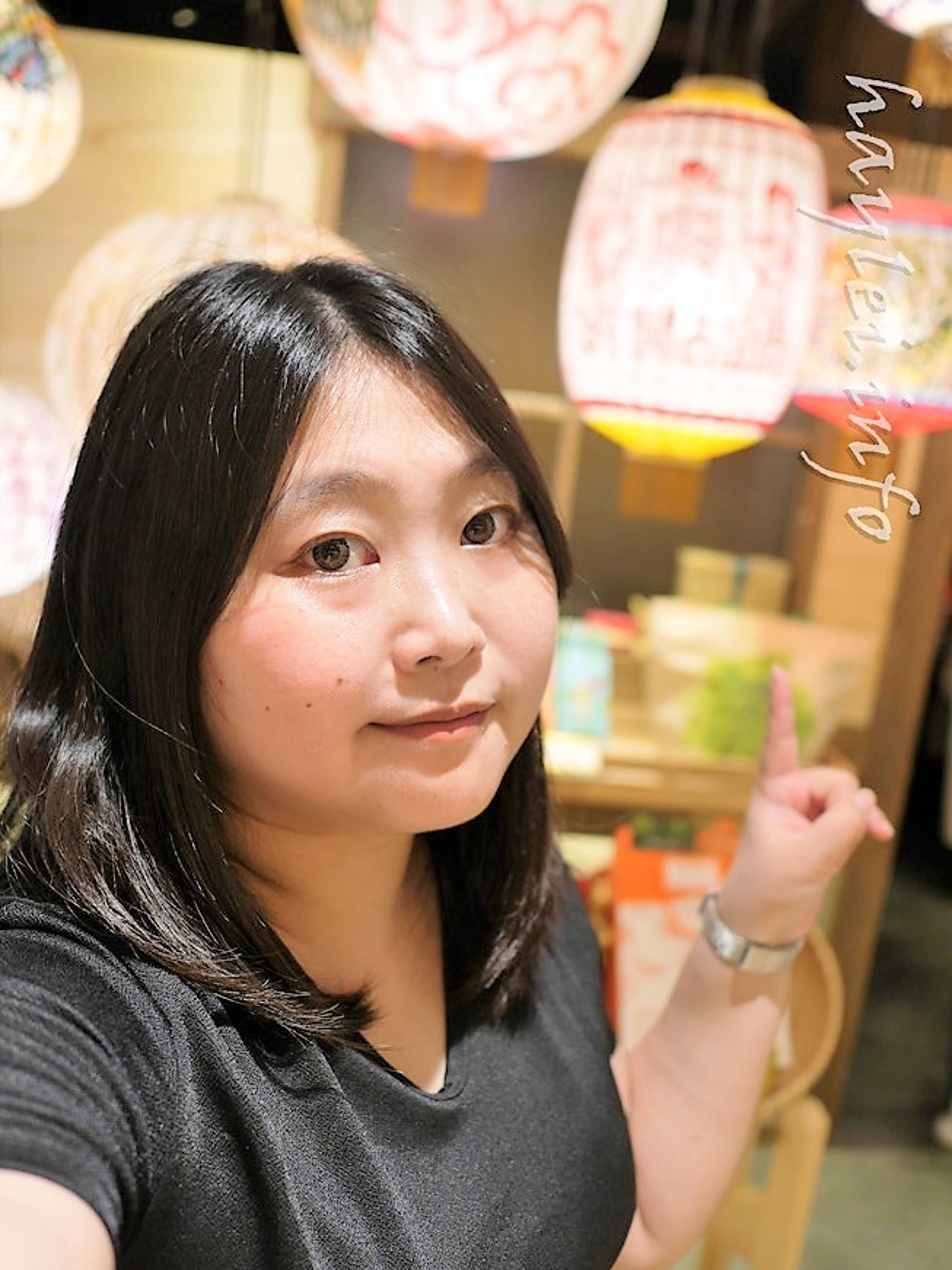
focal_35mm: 31
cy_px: 644
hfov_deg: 45.4
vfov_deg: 58.4
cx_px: 483
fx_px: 1137
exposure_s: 1/200
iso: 200
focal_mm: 15
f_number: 1.7
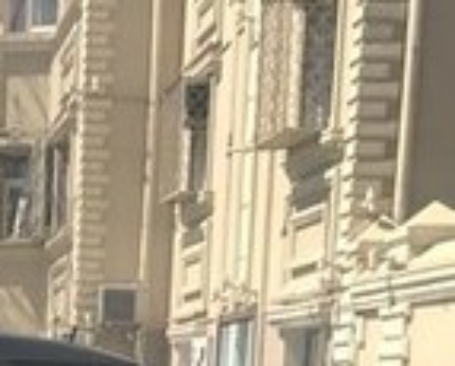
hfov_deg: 14.6
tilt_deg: -12.5
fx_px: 1700
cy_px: 775
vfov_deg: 11.0
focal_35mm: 126
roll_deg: -1.4
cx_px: -143
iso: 20
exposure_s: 1/1408
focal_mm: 3.99
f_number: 1.8
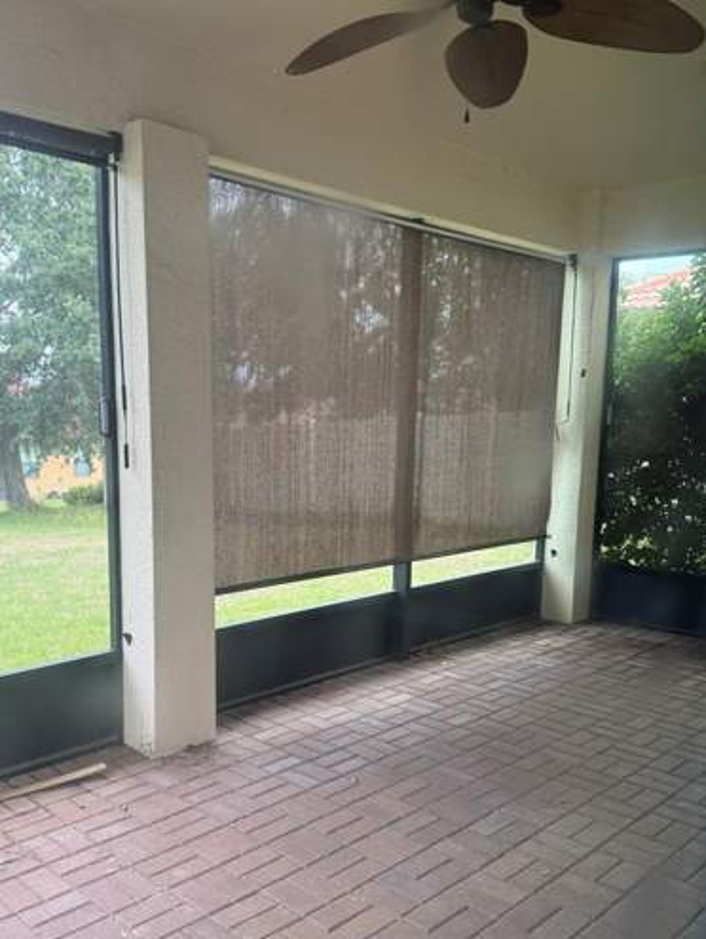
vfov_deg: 58.0
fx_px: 842
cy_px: 546
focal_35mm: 31
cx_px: 319
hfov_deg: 45.4
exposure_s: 1/140
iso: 125
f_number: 1.78
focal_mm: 6.76
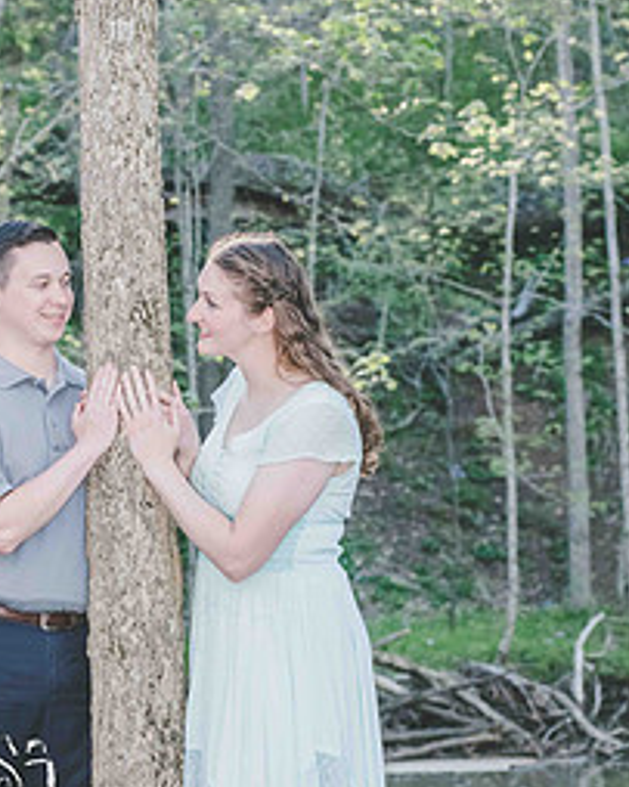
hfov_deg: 11.6
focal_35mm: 133
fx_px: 3097
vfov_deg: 14.5
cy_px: 431
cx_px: 192
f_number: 5.6
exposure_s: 1/640
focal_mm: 80
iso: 1600
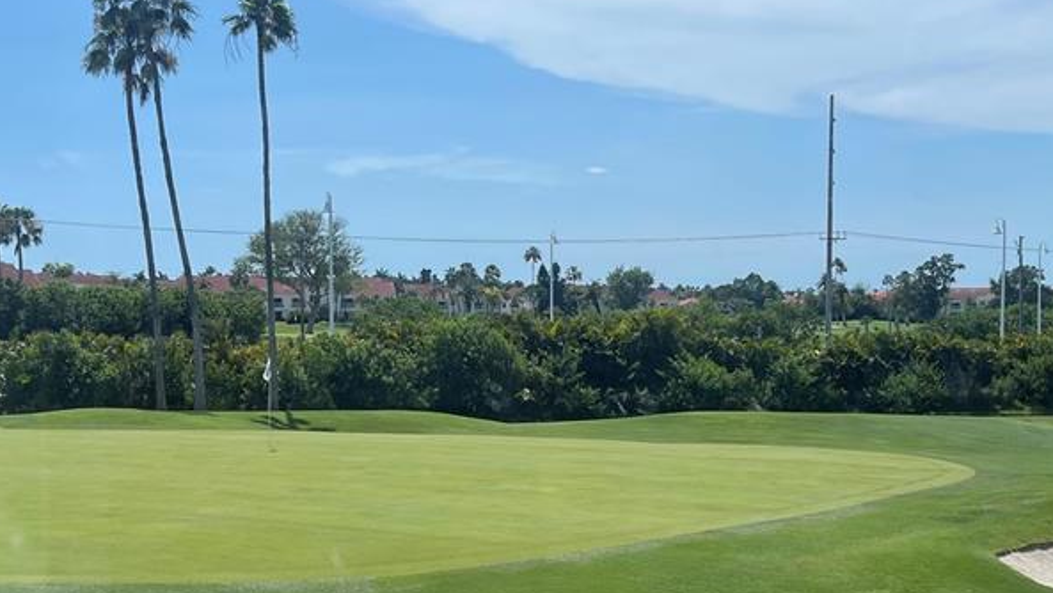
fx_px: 1313
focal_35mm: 47
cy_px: 376
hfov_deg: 43.7
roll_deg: +0.1
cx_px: 534
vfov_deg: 25.4
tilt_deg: -1.3
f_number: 1.6
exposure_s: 1/5618
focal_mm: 5.1
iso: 32
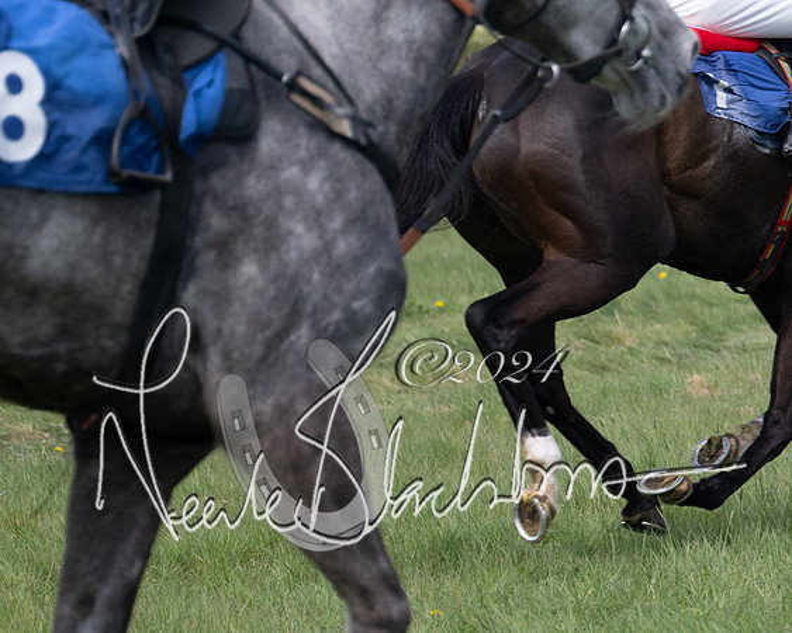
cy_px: 165
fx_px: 5744
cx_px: 704
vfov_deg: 6.3
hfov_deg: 7.9
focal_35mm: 245
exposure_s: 1/1250
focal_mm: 98
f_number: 4
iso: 200
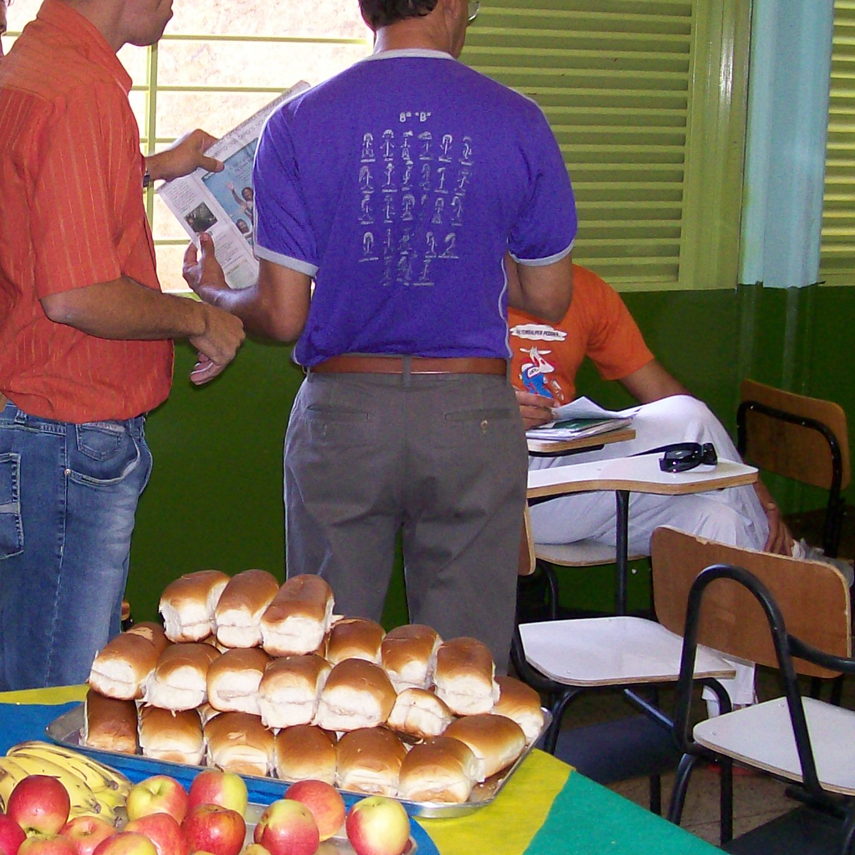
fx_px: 1984
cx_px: 91
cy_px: 460
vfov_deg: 24.3
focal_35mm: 71
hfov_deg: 23.7
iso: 140
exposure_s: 1/64
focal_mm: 6
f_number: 2.7
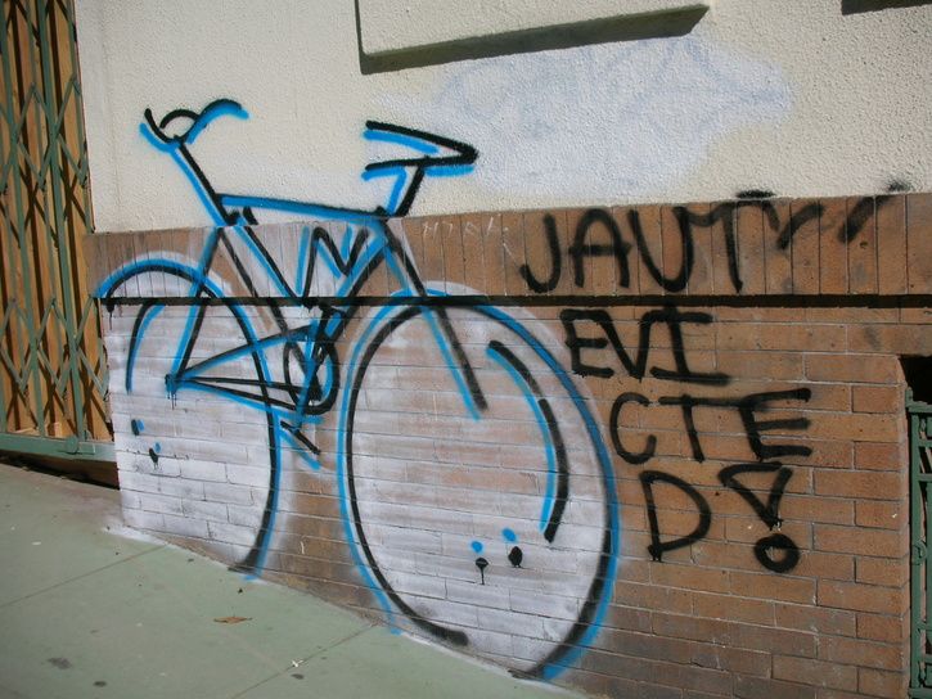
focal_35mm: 46
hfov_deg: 41.2
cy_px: 350
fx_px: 1239
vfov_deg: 31.5
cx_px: 466
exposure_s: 1/186
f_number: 9.9
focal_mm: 7.7
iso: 50
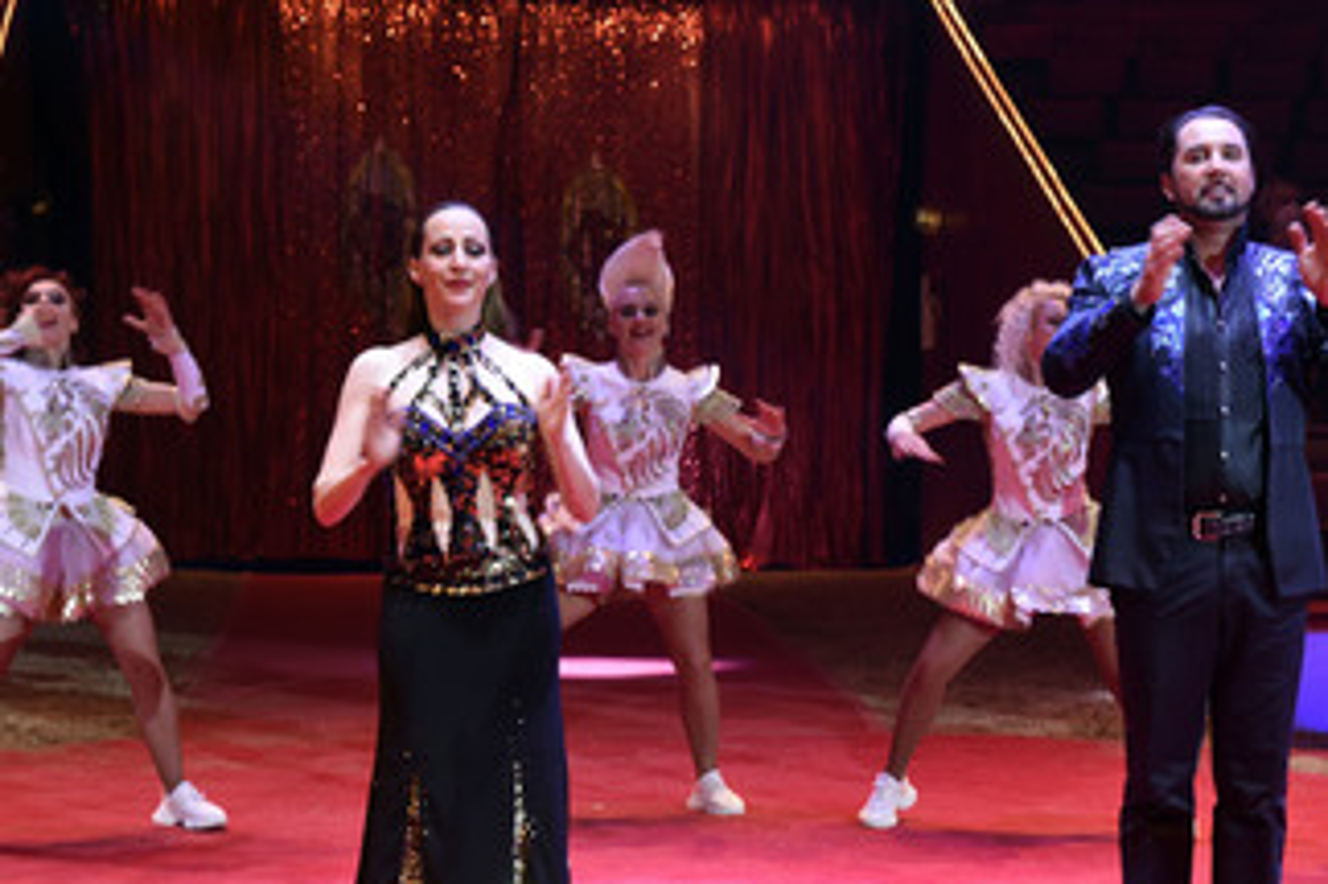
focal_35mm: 109
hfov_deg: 18.7
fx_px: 4019
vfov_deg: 12.5
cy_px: 576
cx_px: 828
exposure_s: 1/60
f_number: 6.3
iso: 1250
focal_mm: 78
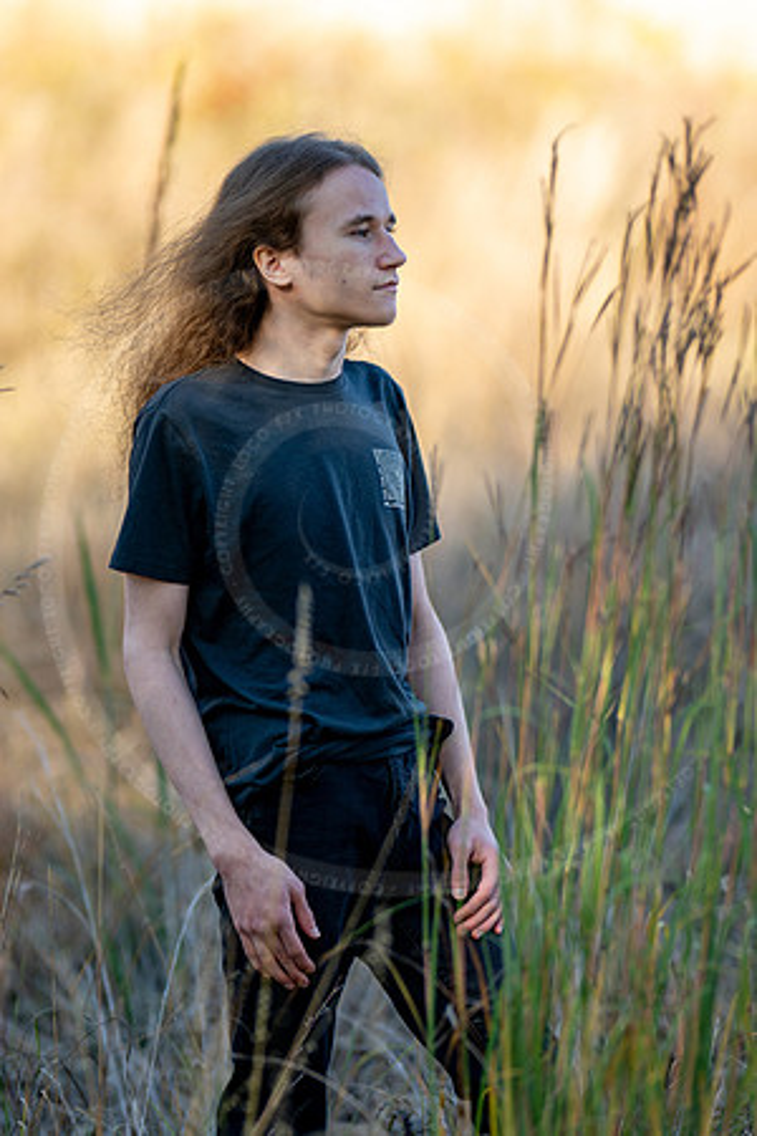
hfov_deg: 10.8
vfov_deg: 16.1
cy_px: 568
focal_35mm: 127
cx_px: 378
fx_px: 4005
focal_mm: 85
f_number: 1.3
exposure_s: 1/1000
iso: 80
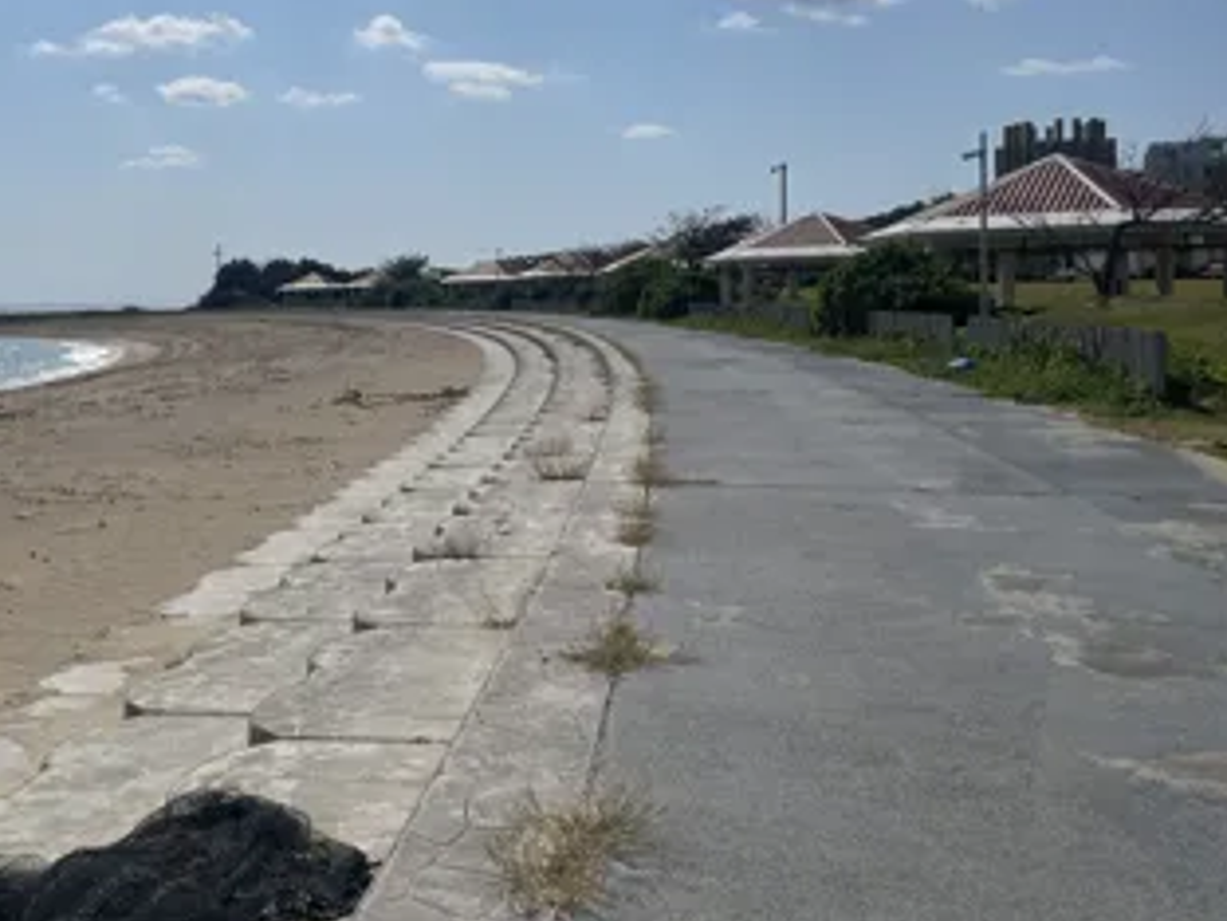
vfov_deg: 35.7
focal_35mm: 40
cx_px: 322
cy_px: 342
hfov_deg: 45.3
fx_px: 1418
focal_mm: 4.2
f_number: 1.6
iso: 32
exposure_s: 1/14925
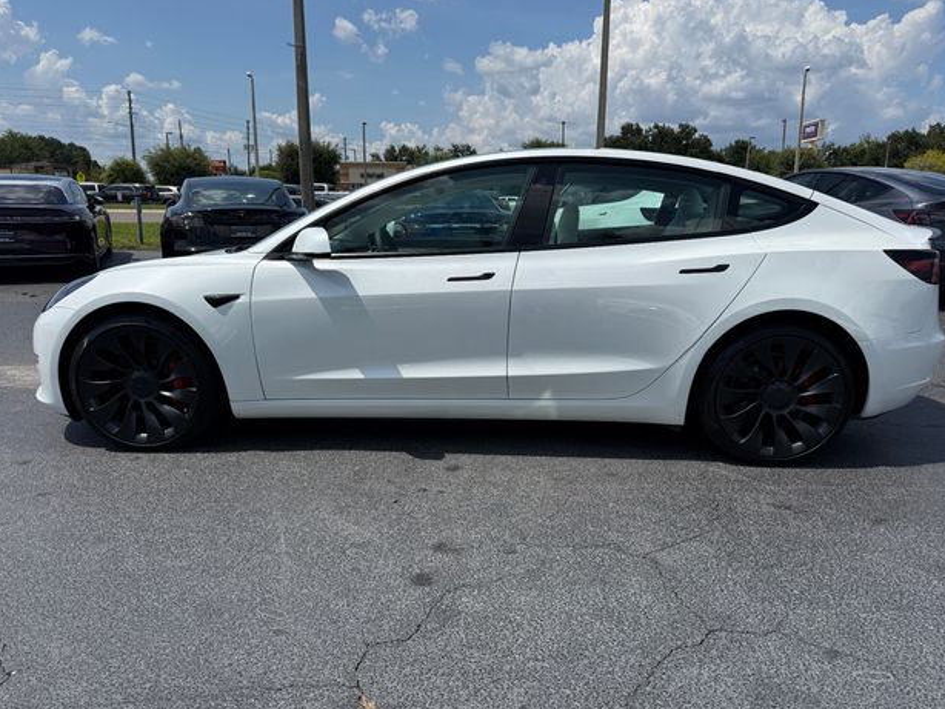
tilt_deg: -12.3
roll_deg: -0.9
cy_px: 364
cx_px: 489
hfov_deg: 69.3
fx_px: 683
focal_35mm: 25
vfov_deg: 54.9
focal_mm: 6.76
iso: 80
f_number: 1.78
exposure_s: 1/9091
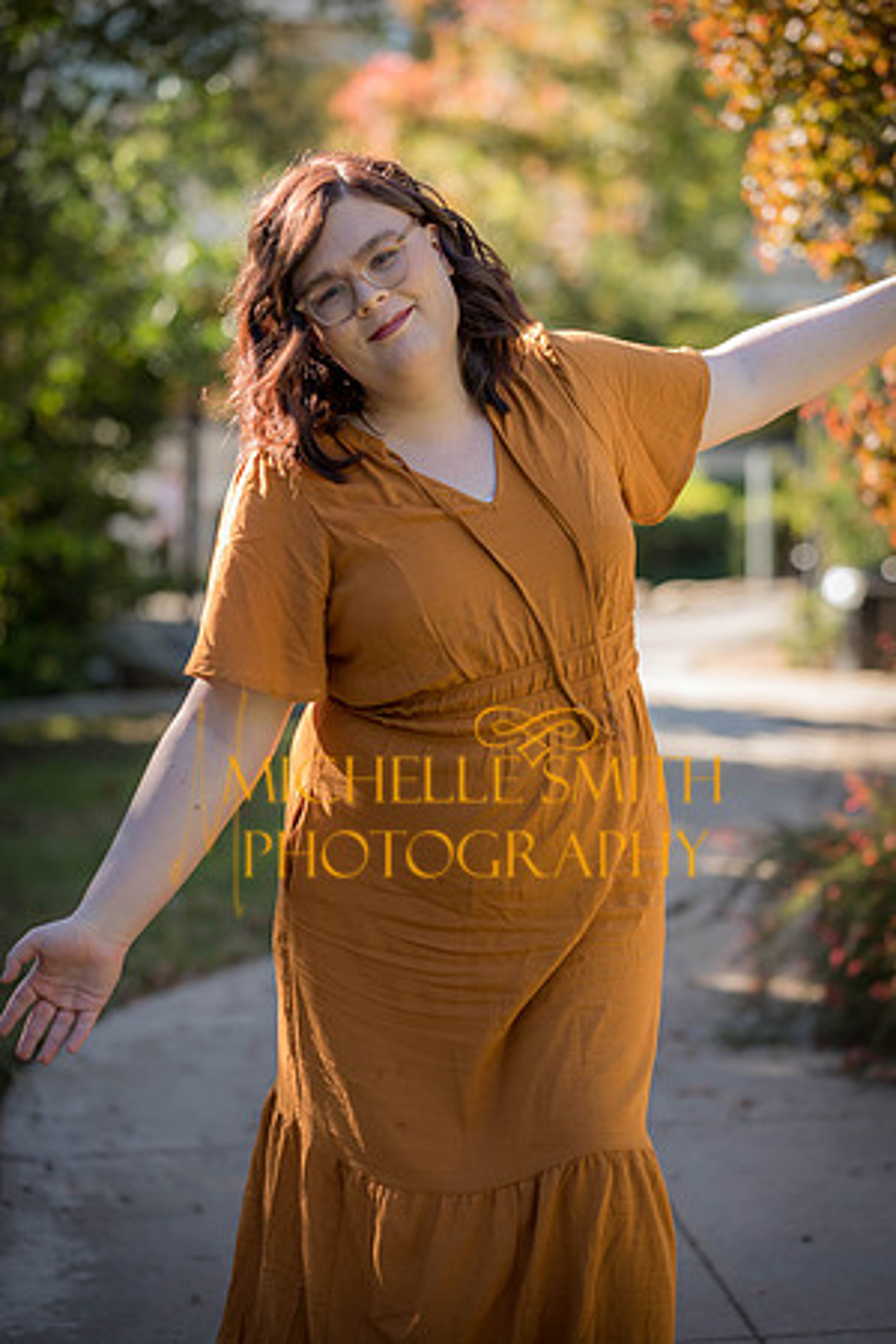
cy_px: 672
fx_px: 3173
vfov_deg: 23.9
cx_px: 448
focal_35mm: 85
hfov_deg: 16.1
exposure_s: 1/500
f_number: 2.2
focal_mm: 85
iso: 100
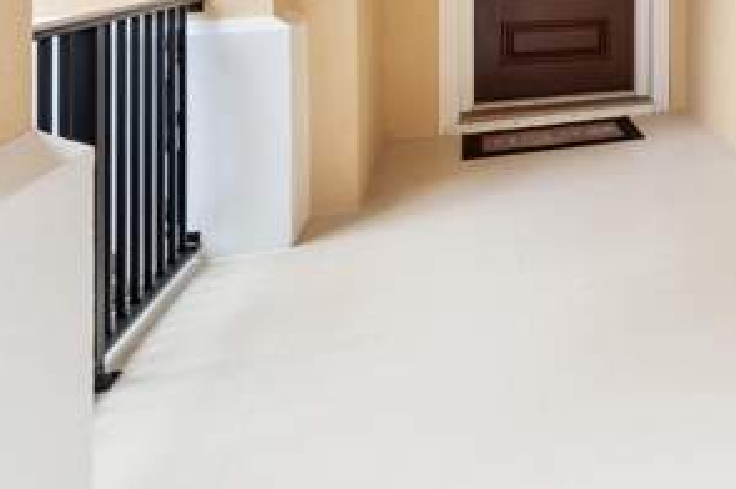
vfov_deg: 30.9
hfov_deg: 36.8
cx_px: 913
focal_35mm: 38
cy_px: -59
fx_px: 776
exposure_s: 1/25
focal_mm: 14
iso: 250
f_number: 9
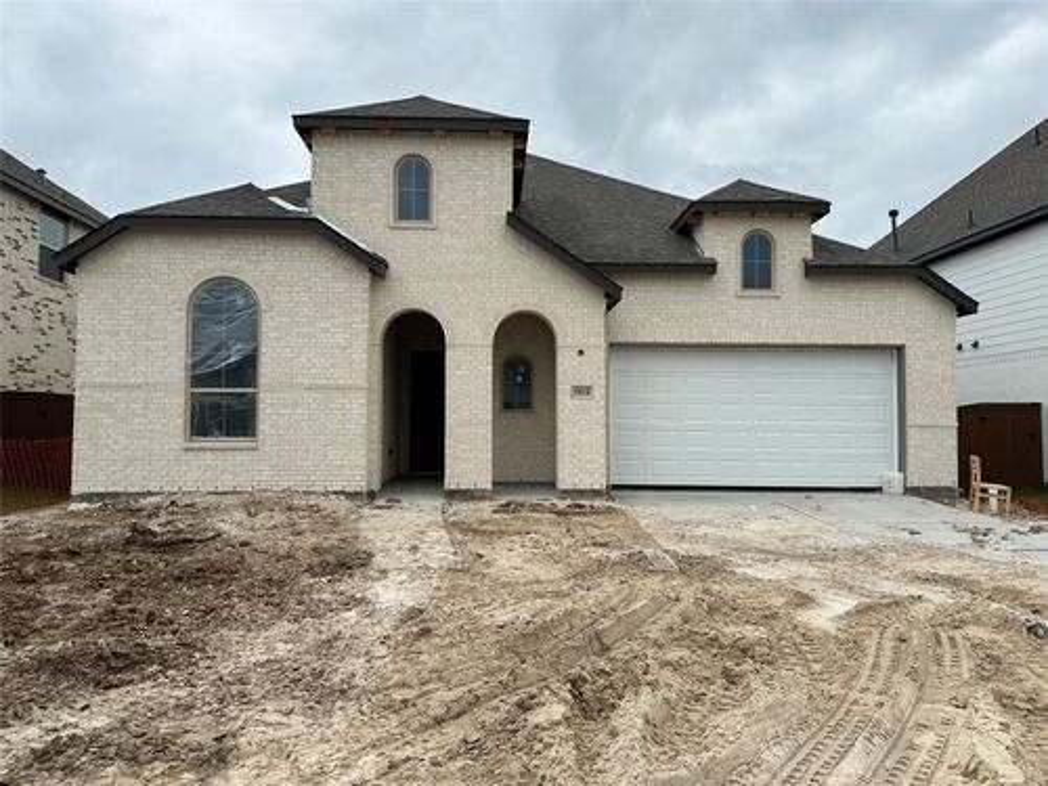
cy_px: 393
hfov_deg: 71.6
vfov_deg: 56.8
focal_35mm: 24
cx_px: 524
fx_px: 727
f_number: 1.78
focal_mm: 6.86
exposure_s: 1/4184
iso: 80
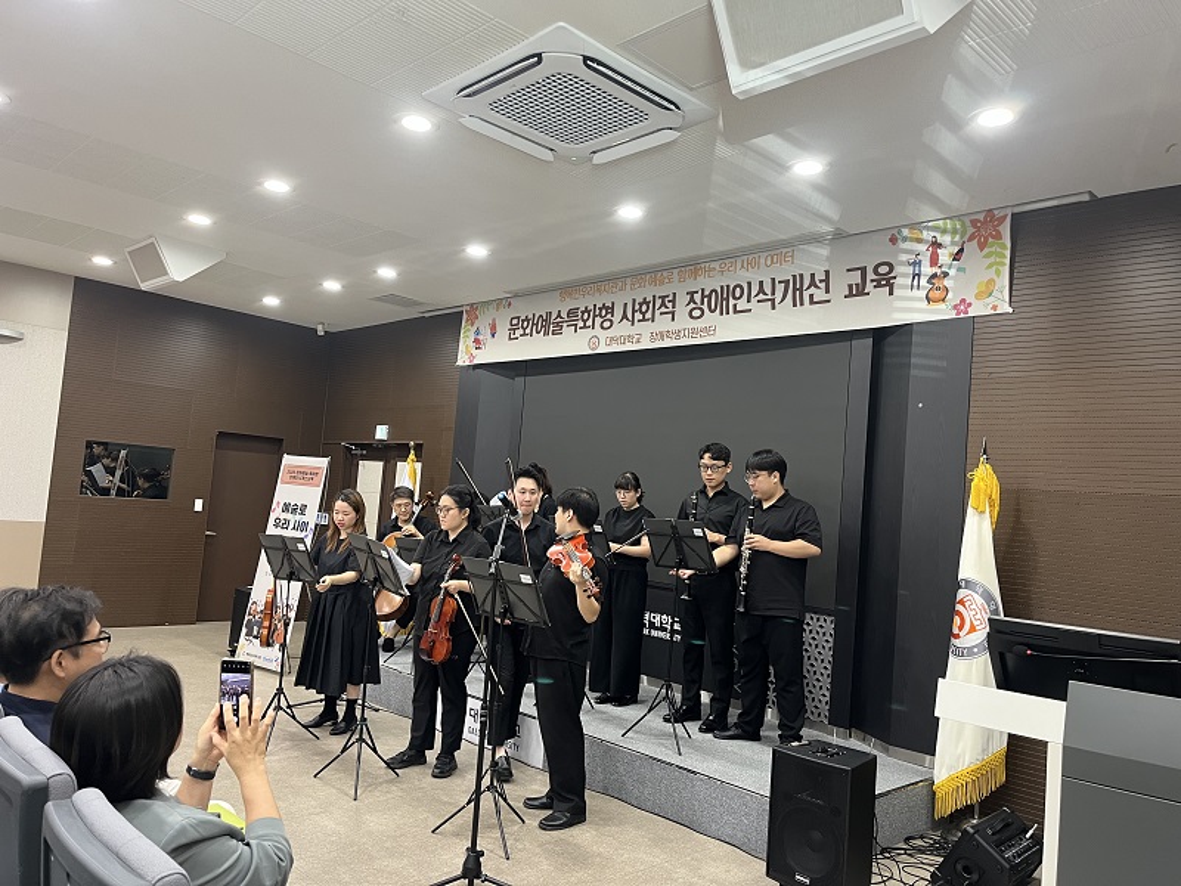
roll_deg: -5.0
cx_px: 590
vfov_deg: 53.1
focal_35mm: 26
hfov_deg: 67.3
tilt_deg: +3.0
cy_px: 443
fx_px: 887
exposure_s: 1/60
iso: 200
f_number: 1.6
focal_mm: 5.1
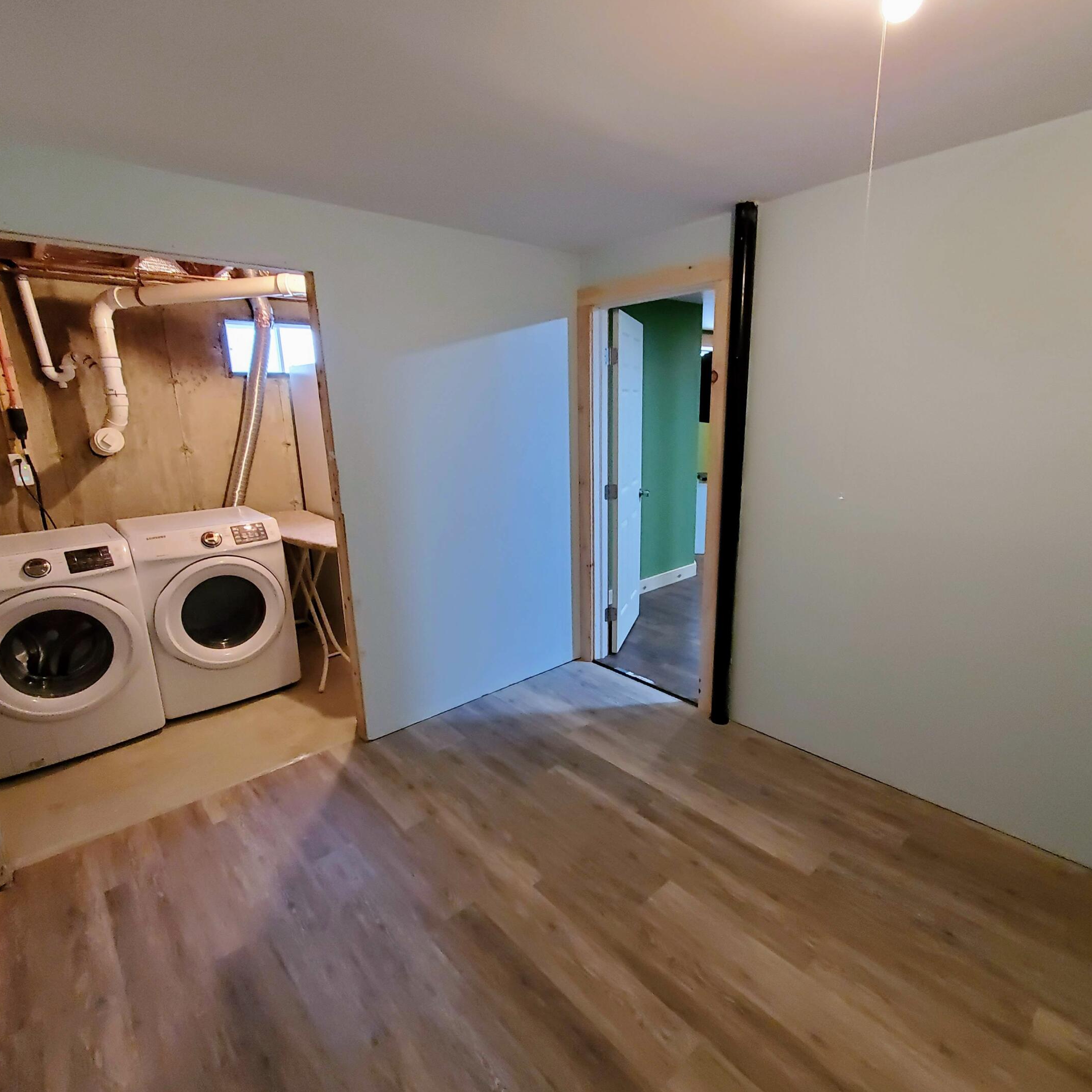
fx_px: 571
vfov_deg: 87.4
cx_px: 543
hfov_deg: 87.4
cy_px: 552
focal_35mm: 16
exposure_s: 1/29
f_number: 2.2
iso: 800
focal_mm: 1.8
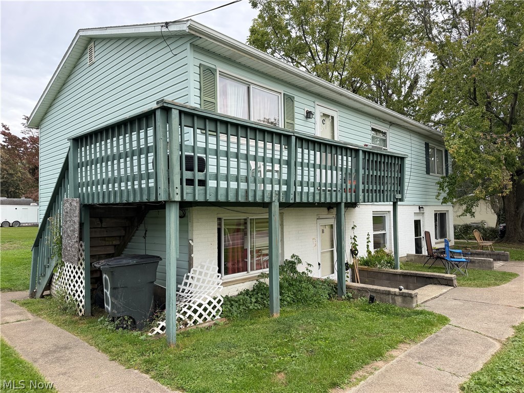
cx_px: 262
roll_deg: -0.3
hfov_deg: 71.6
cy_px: 196
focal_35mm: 24
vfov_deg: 56.8
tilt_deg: +3.0
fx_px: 363
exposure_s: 1/1410
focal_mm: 6.76
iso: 100
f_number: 1.78
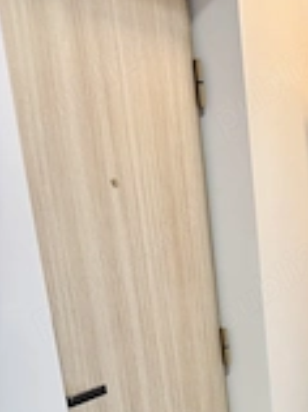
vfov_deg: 25.9
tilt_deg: -22.1
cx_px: 389
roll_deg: +0.1
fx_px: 785
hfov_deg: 20.5
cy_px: 511
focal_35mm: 66
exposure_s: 1/75
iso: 50
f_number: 1.6
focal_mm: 5.96
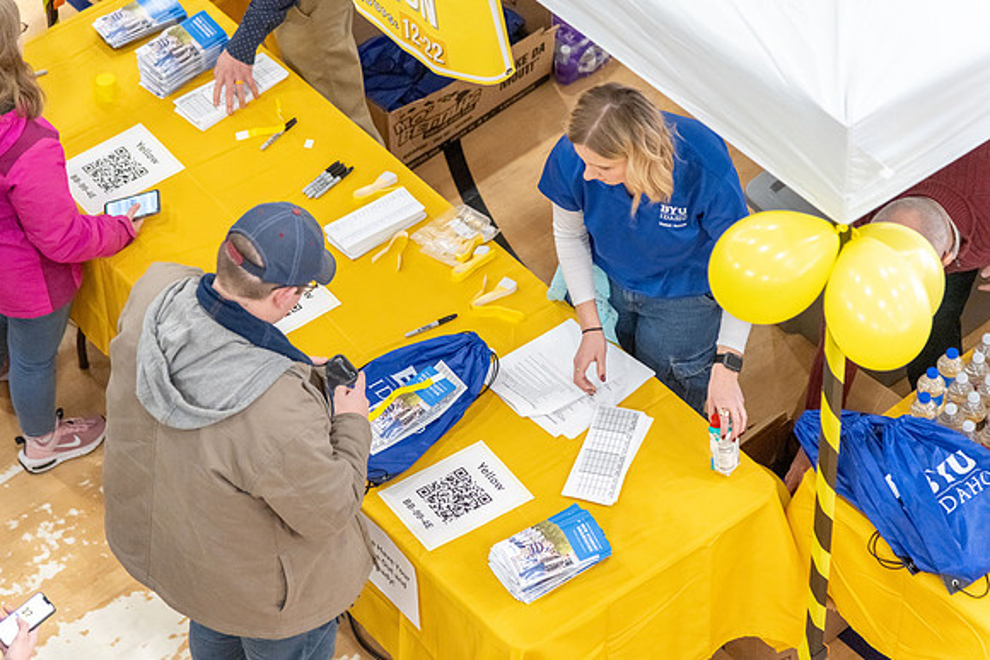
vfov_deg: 11.4
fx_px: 3301
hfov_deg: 17.1
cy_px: 330
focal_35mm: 120
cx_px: 495
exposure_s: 1/320
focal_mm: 120
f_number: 4
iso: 1250
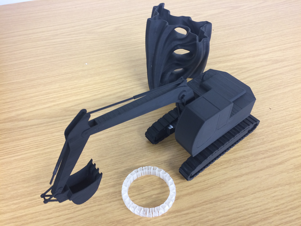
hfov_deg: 61.7
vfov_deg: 48.2
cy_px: 113
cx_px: 150
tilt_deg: -49.0
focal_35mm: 29
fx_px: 252
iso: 125
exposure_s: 1/33
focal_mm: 4.15
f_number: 2.2
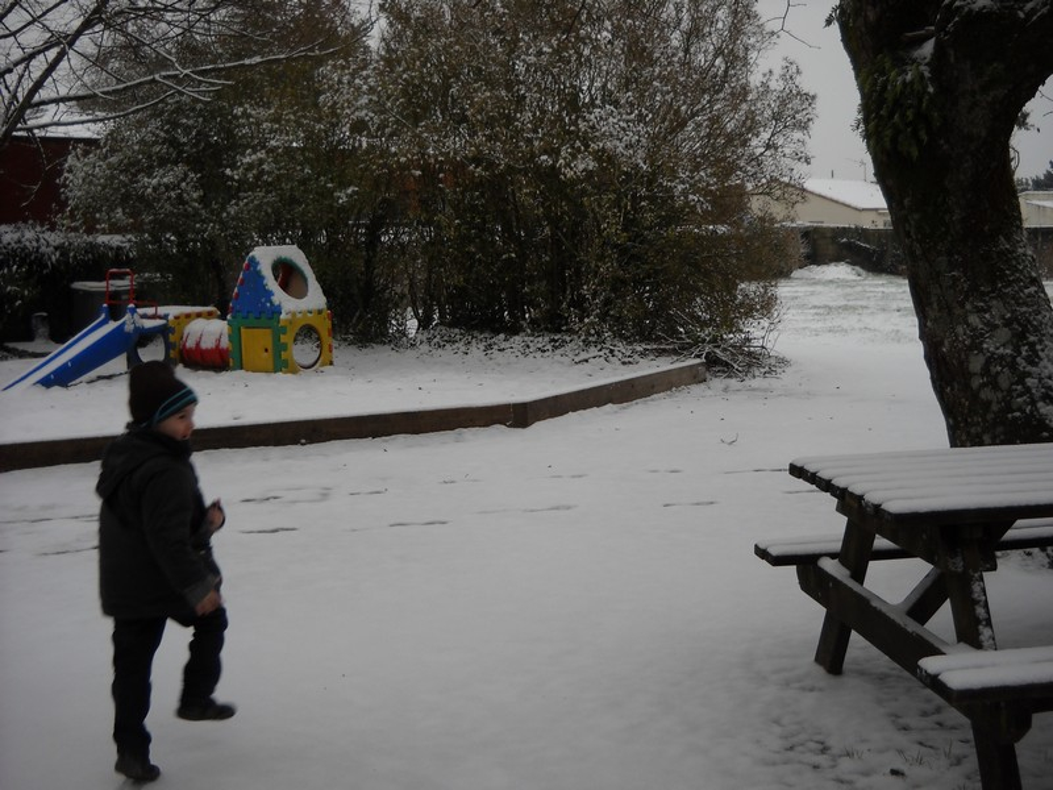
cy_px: 395
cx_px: 526
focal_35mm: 41
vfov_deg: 35.1
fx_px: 1247
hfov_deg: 45.8
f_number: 3.1
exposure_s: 1/84
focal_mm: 6.72
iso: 64
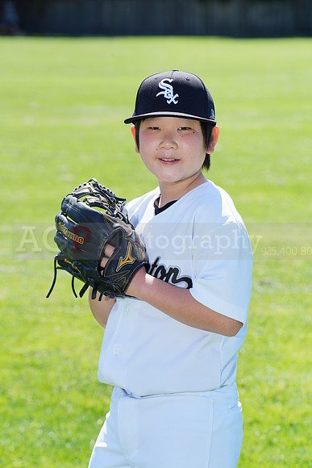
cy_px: 234
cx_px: 156
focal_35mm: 187
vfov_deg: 11.0
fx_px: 2429
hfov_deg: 7.3
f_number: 9
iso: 200
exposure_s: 1/250
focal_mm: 187
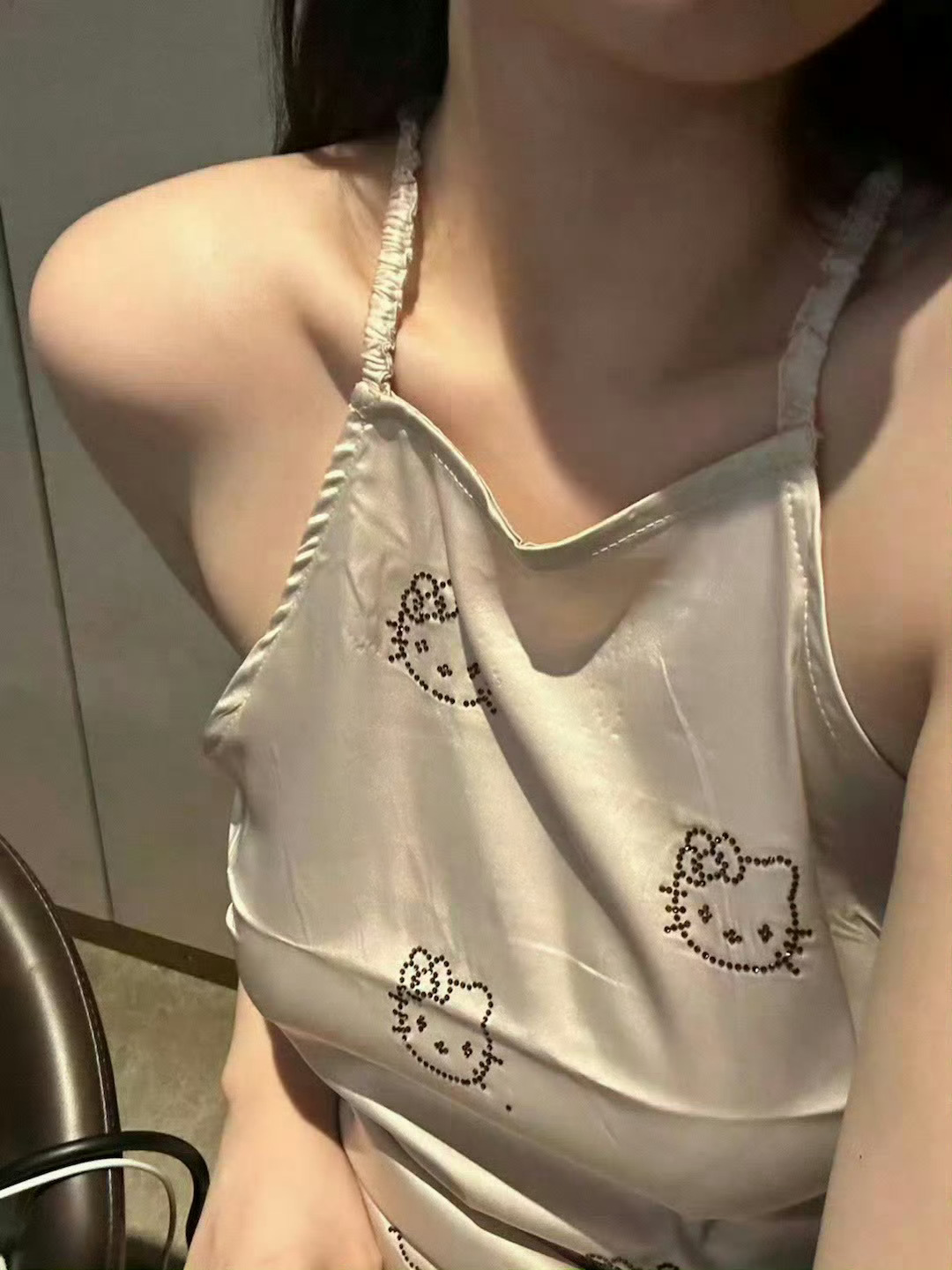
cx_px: 476
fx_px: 1100
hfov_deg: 46.8
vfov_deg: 60.0
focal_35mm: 30
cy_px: 635
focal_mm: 2.69
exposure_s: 1/60
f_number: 1.9
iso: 200
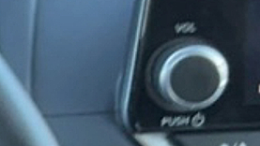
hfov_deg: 9.5
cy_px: 188
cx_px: -453
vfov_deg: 6.4
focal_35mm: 189
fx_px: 1303
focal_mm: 3
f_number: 1.8
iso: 50
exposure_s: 1/60
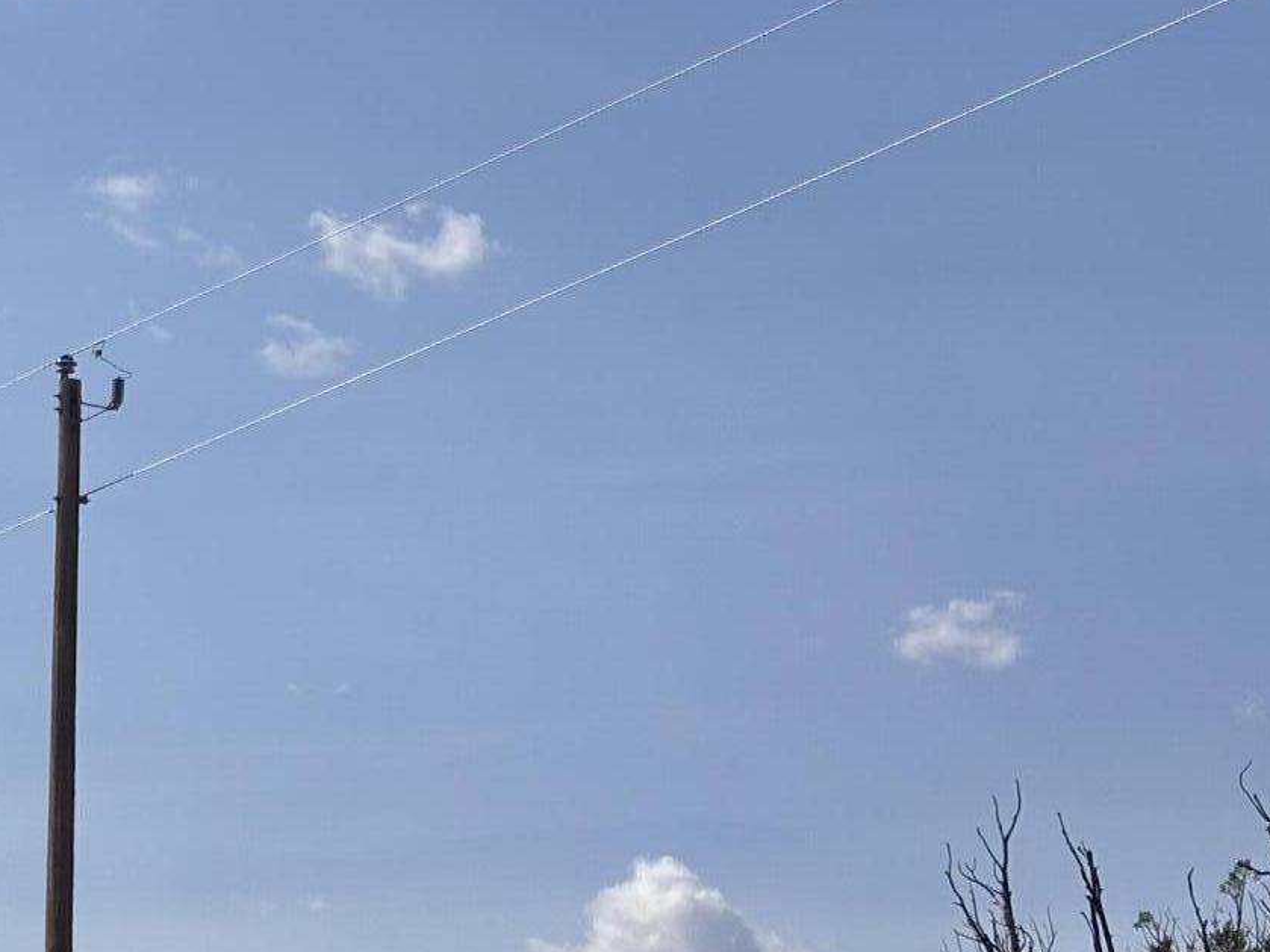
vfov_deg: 11.9
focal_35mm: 124
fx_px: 4549
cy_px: 834
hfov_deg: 15.4
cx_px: -212
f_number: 1.6
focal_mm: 5.96
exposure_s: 1/7194
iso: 40
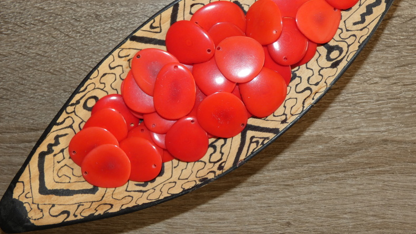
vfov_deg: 37.4
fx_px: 342
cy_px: 77
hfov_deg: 62.6
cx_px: 211
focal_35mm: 31
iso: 80
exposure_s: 1/60
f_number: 3.2
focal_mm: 5
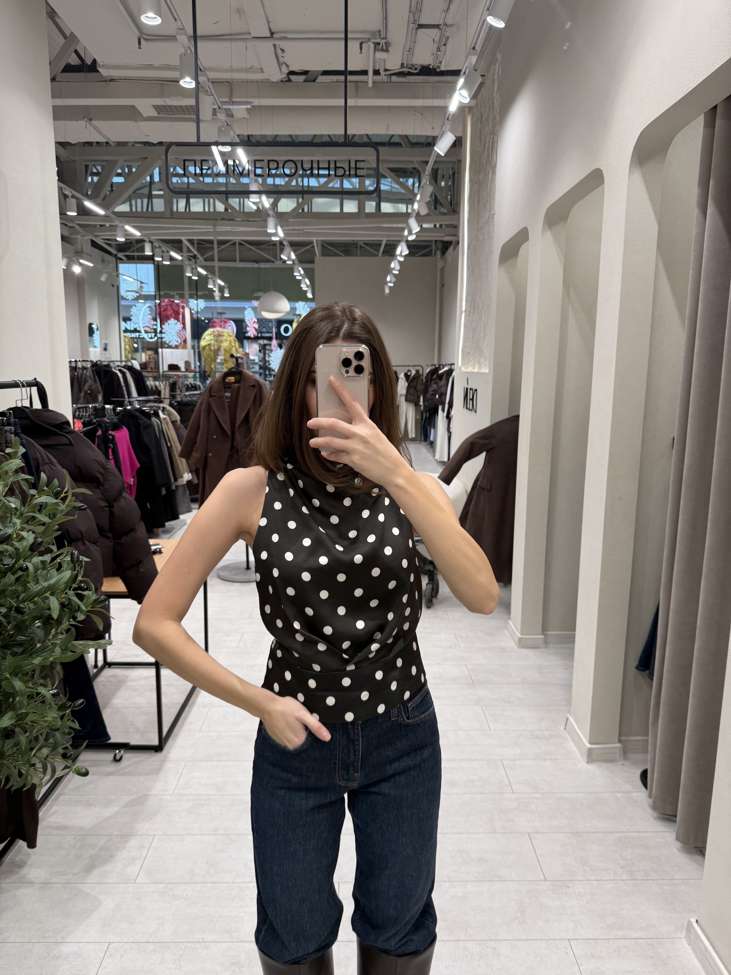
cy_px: 488
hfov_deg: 56.8
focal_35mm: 24
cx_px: 366
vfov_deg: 71.6
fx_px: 676
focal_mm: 6.76
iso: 64
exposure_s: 1/100
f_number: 1.78
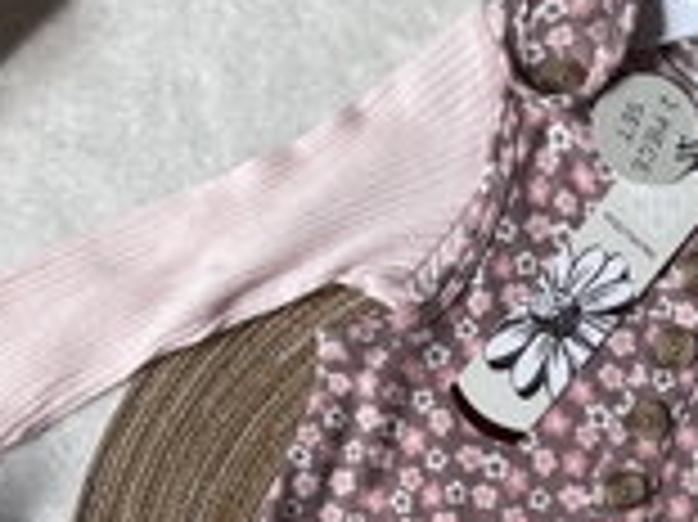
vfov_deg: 20.6
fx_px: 1350
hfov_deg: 28.2
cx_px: 585
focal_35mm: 67
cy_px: 616
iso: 40
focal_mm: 5.1
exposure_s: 1/122
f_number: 1.6
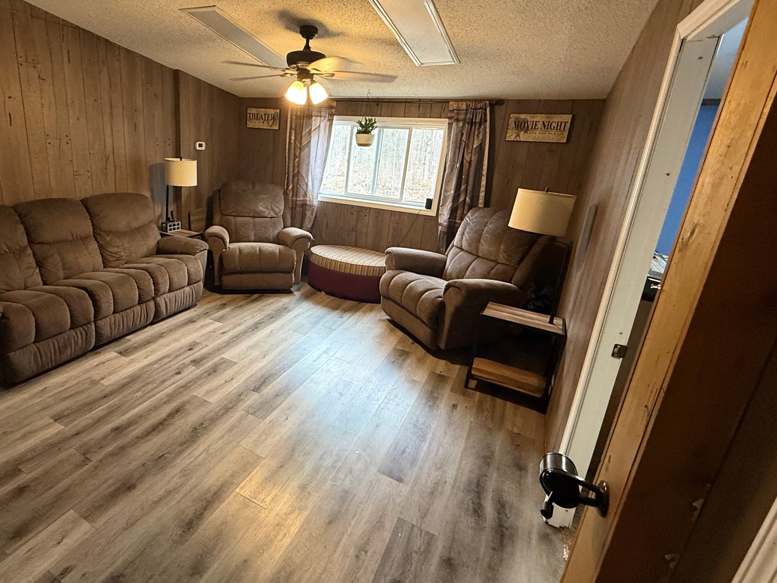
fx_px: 427
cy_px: 271
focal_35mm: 19
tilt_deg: -17.6
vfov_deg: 68.6
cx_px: 284
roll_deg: -3.5
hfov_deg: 82.8
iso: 320
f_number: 2.2
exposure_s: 1/60
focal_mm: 2.22
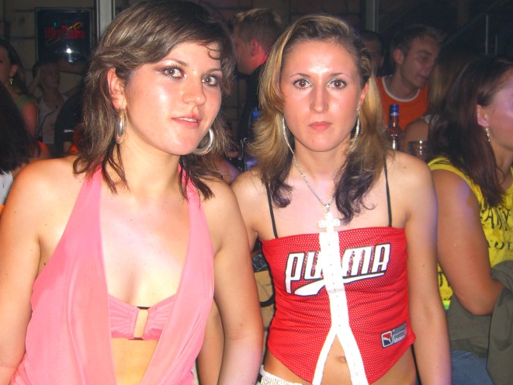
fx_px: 682
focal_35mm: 46
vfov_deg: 31.5
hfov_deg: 41.2
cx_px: 247
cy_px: 170
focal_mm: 7.9
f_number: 2.8
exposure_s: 1/60
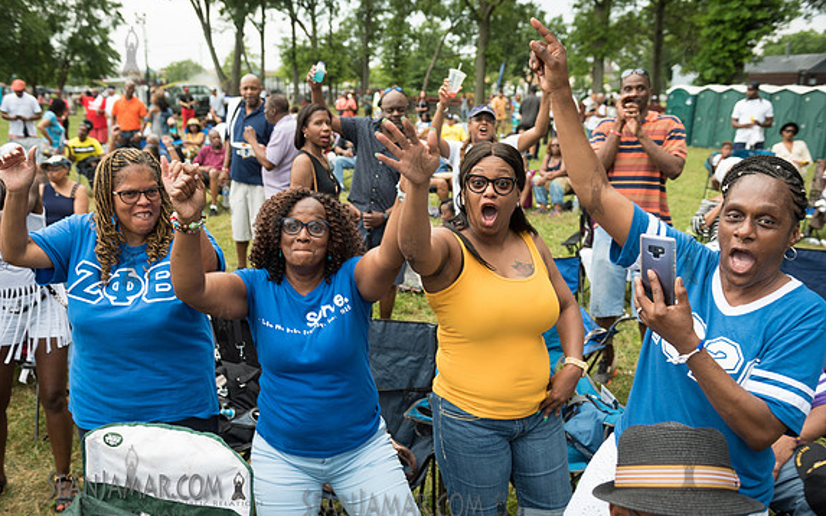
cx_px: 409
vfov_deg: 38.3
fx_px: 743
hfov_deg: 58.1
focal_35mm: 33
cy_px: 260
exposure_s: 1/200
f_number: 4
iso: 500
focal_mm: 32
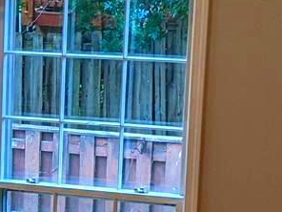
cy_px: 251
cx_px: -180
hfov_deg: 10.1
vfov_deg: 7.9
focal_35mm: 187
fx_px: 1523
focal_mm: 4.44
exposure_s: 1/120
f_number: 1.8
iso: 50
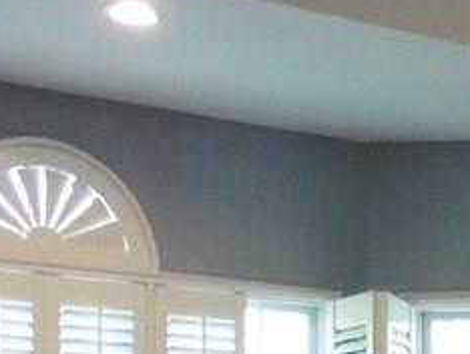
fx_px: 1427
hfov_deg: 16.9
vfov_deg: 13.2
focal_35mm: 105
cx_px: 717
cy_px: 557
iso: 320
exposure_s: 1/60
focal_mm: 4.3
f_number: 3.3
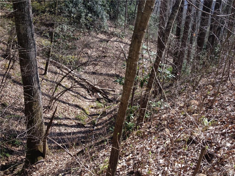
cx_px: 118
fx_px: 238
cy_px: 88
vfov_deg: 40.7
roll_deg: -2.7
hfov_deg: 52.6
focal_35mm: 35
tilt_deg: -20.7
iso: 50
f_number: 2.4
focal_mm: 4.28
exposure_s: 1/511
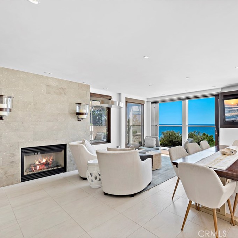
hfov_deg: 75.9
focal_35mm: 18
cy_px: 119
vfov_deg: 80.7
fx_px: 140
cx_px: 173
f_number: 7.1
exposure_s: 1/640
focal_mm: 14
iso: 125
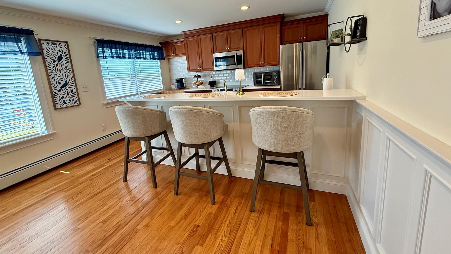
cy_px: 106
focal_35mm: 16
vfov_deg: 66.6
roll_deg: +4.6
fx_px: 191
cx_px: 216
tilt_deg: -10.0
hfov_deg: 99.3
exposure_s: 1/120
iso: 200
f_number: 2.2
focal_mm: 2.22
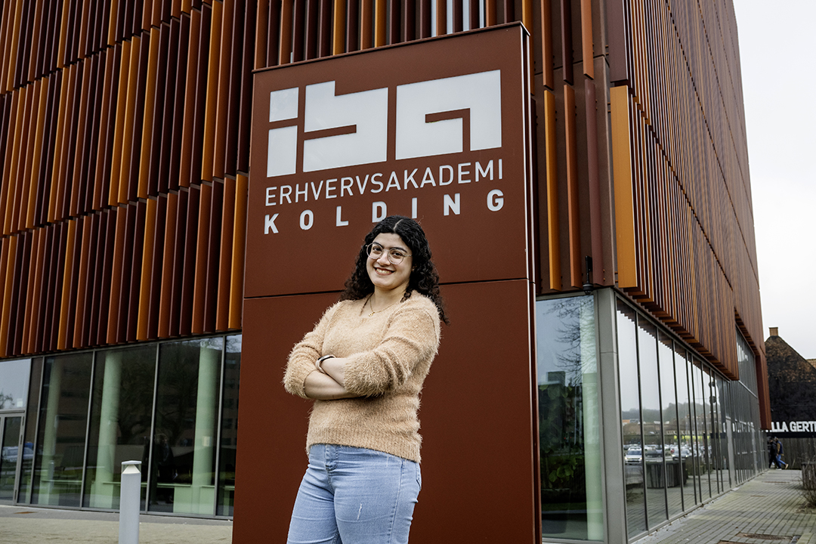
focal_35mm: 34
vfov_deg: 38.4
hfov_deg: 55.1
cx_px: 408
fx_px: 782
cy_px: 272
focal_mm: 34.5
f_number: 8
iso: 1000
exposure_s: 1/500
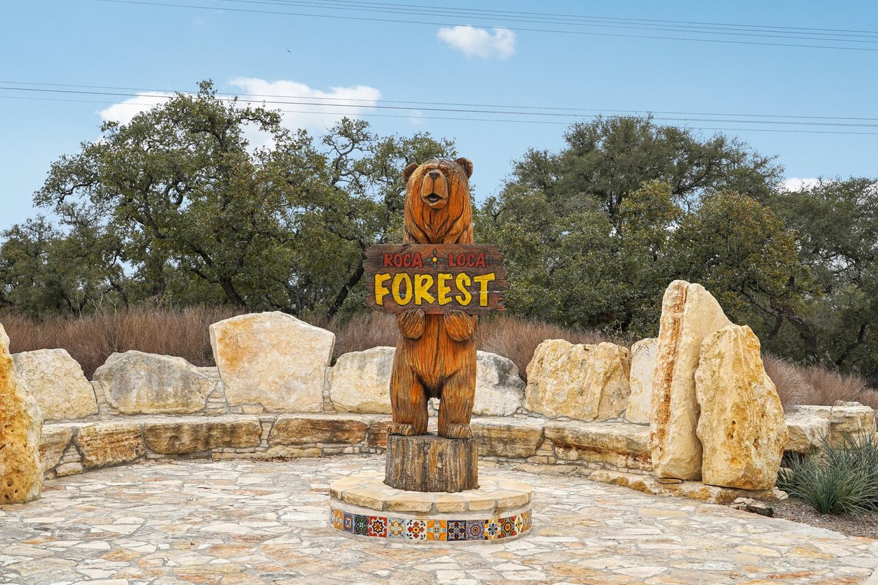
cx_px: 424
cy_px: 307
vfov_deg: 29.9
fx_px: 1097
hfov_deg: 43.6
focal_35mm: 45
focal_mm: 35
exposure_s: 1/80
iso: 100
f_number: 8
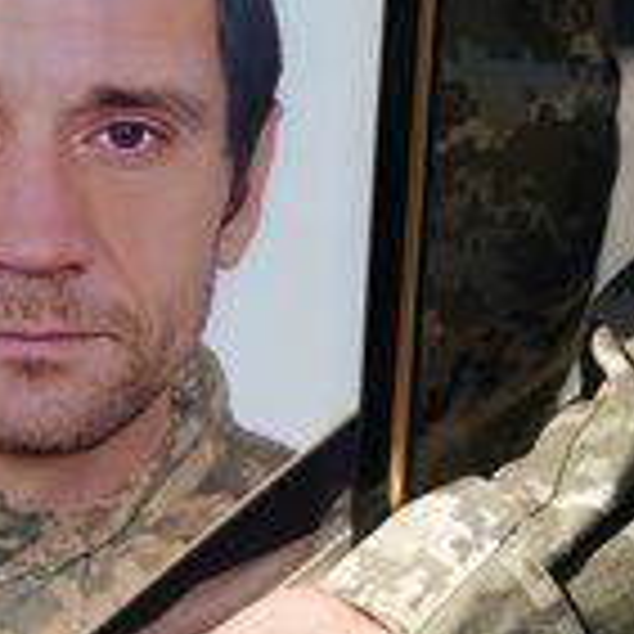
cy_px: 191
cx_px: -13
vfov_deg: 16.7
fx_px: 2155
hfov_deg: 16.4
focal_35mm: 104
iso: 400
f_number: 2.8
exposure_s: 1/400
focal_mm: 43
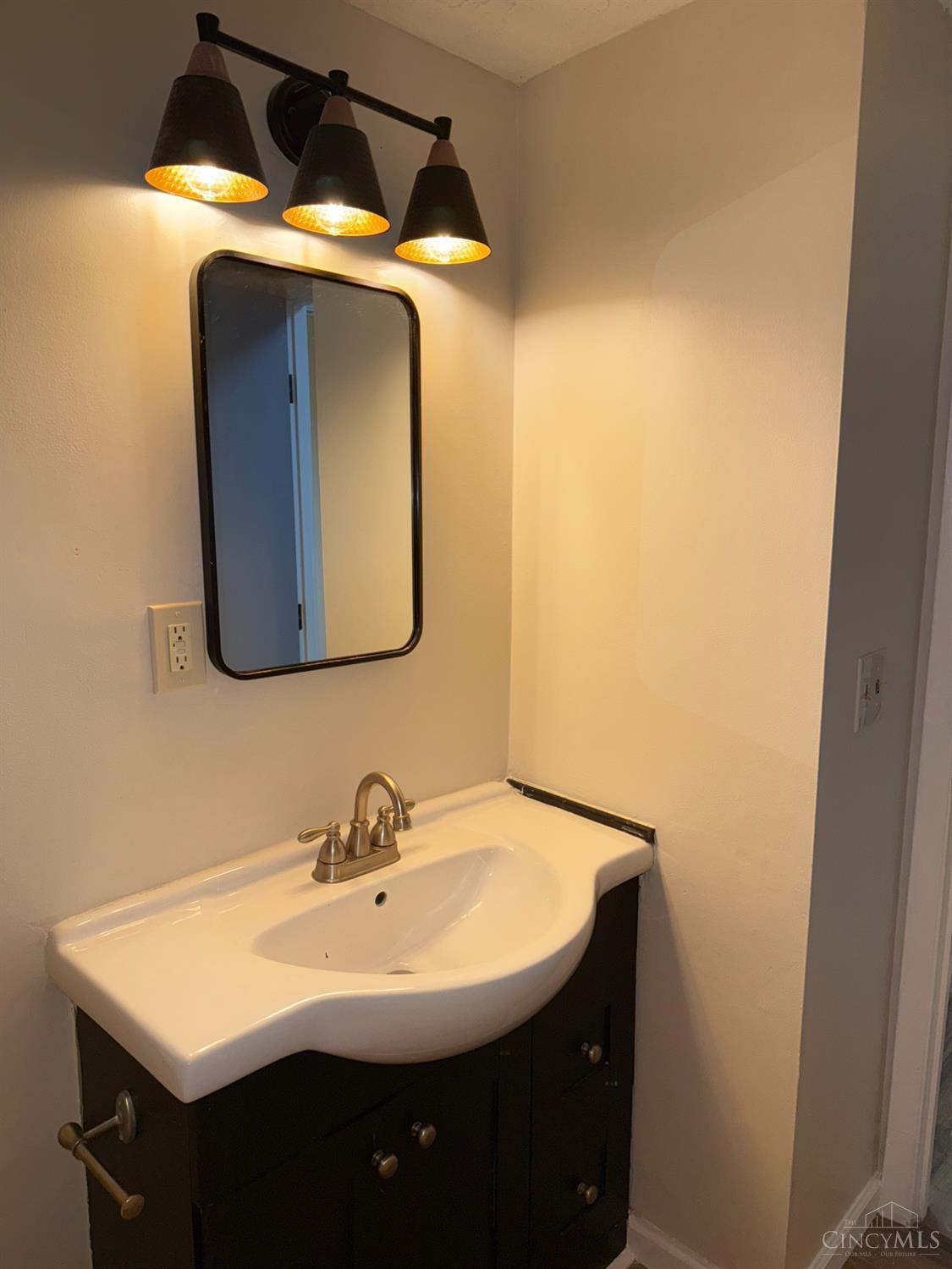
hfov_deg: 56.8
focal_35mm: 24
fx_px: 880
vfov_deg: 71.6
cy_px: 634
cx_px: 476
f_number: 1.78
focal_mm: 6.76
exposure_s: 1/236
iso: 80
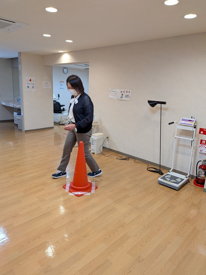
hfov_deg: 56.8
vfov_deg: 71.6
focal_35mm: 24
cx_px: 103
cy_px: 138
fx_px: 190
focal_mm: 4.53
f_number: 1.7
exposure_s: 1/120
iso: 87
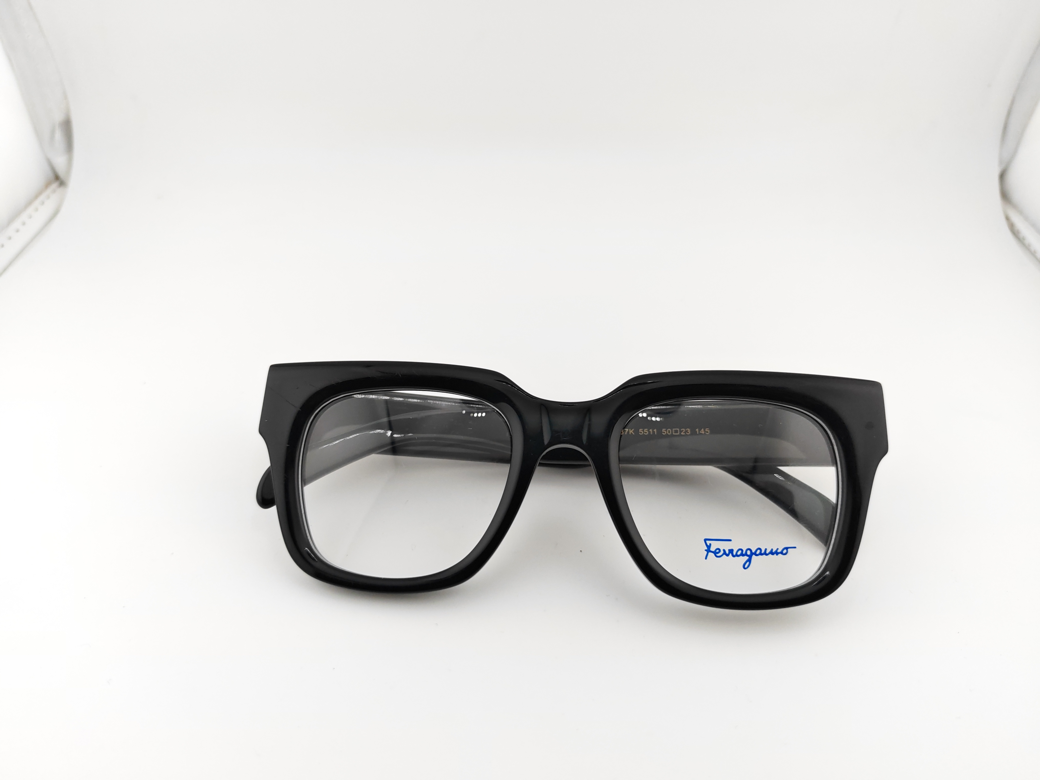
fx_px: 721
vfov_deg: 56.8
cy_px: 390
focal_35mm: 24
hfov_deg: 71.6
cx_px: 520
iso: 1000
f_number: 1.9
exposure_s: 1/400
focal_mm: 6.12
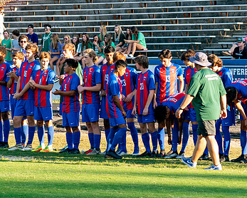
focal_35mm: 219
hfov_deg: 8.8
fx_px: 1602
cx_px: 44
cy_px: 64
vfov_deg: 7.1
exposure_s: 1/125
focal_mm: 100
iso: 100
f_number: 4.5
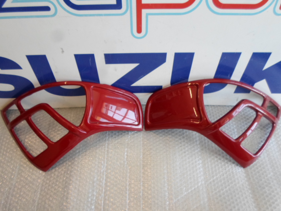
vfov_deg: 54.9
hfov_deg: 69.4
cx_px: 140
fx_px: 203
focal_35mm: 25
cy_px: 106
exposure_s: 1/60
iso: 80
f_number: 2.5
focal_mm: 4.5
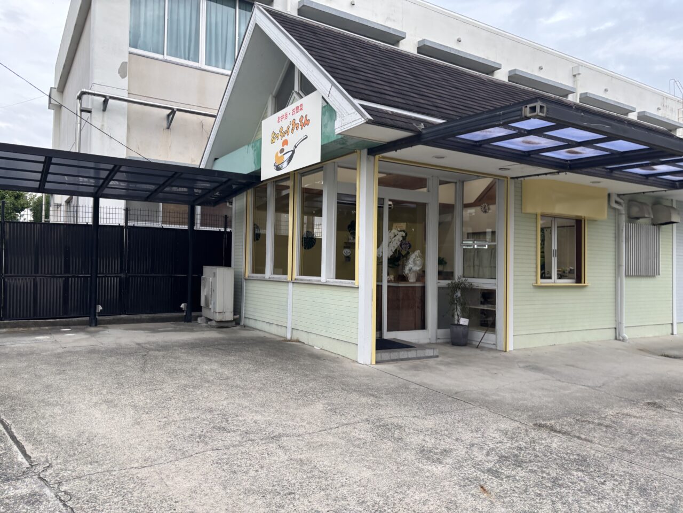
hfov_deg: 67.3
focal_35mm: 26
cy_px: 256
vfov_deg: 53.1
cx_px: 342
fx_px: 513
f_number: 1.6
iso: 50
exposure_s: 1/284
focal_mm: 5.96
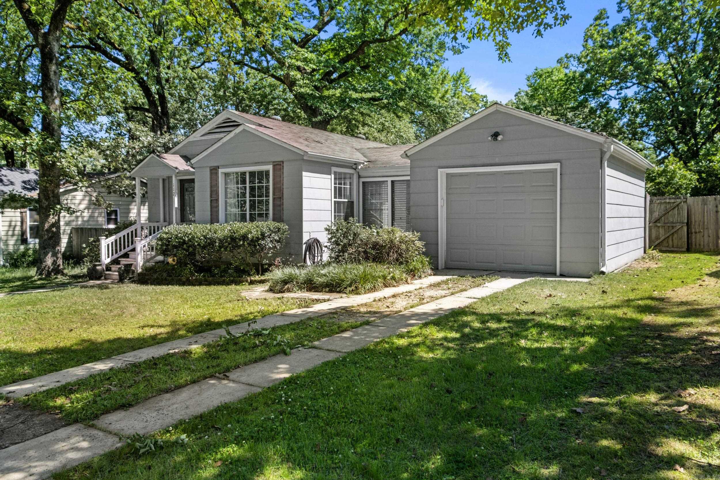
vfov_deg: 47.9
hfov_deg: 67.4
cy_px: 240
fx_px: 540
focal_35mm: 27
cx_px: 360
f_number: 6.4
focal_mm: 18.2
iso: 400
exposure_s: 1/80
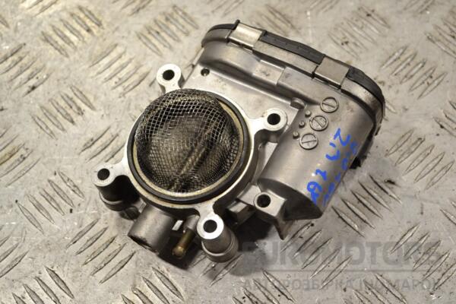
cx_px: 228
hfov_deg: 30.5
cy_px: 152
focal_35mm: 66
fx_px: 836
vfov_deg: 20.6
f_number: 5.6
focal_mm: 44
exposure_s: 1/60
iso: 280
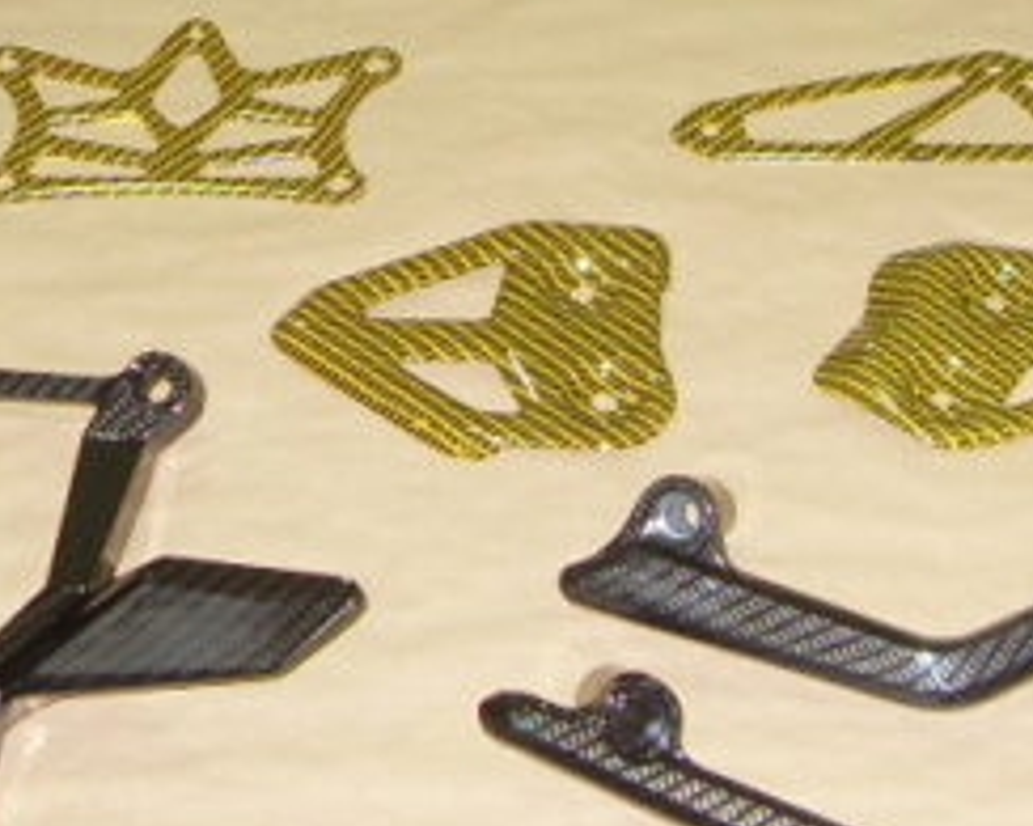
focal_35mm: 112
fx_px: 3423
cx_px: 796
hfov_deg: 17.1
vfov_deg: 13.3
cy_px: -191
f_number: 2.8
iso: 100
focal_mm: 6.3
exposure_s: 1/45
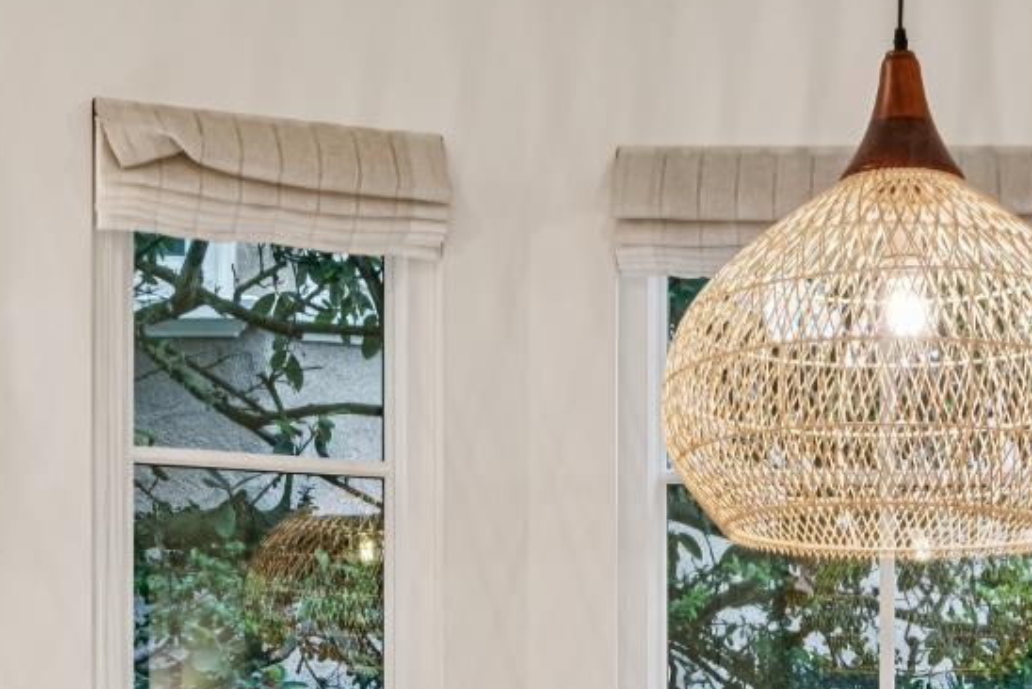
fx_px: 2667
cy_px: 858
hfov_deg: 21.3
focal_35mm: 93
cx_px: 964
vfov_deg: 14.2
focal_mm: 34
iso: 640
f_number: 16
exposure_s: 1/10
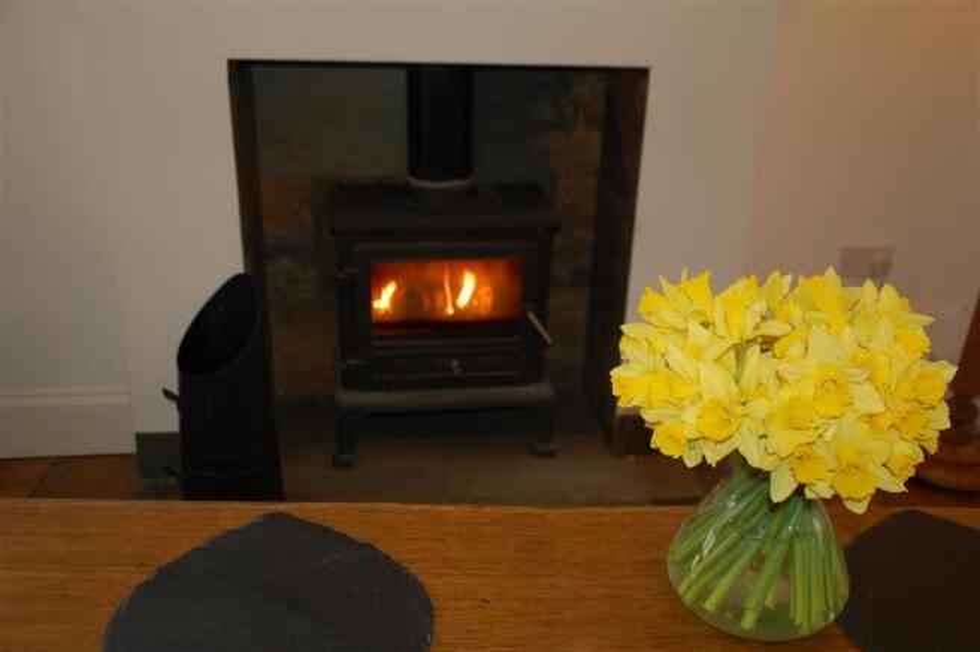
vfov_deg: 35.4
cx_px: 490
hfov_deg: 51.3
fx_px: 1020
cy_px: 326
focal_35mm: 38
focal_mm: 25
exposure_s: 1/60
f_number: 3.8
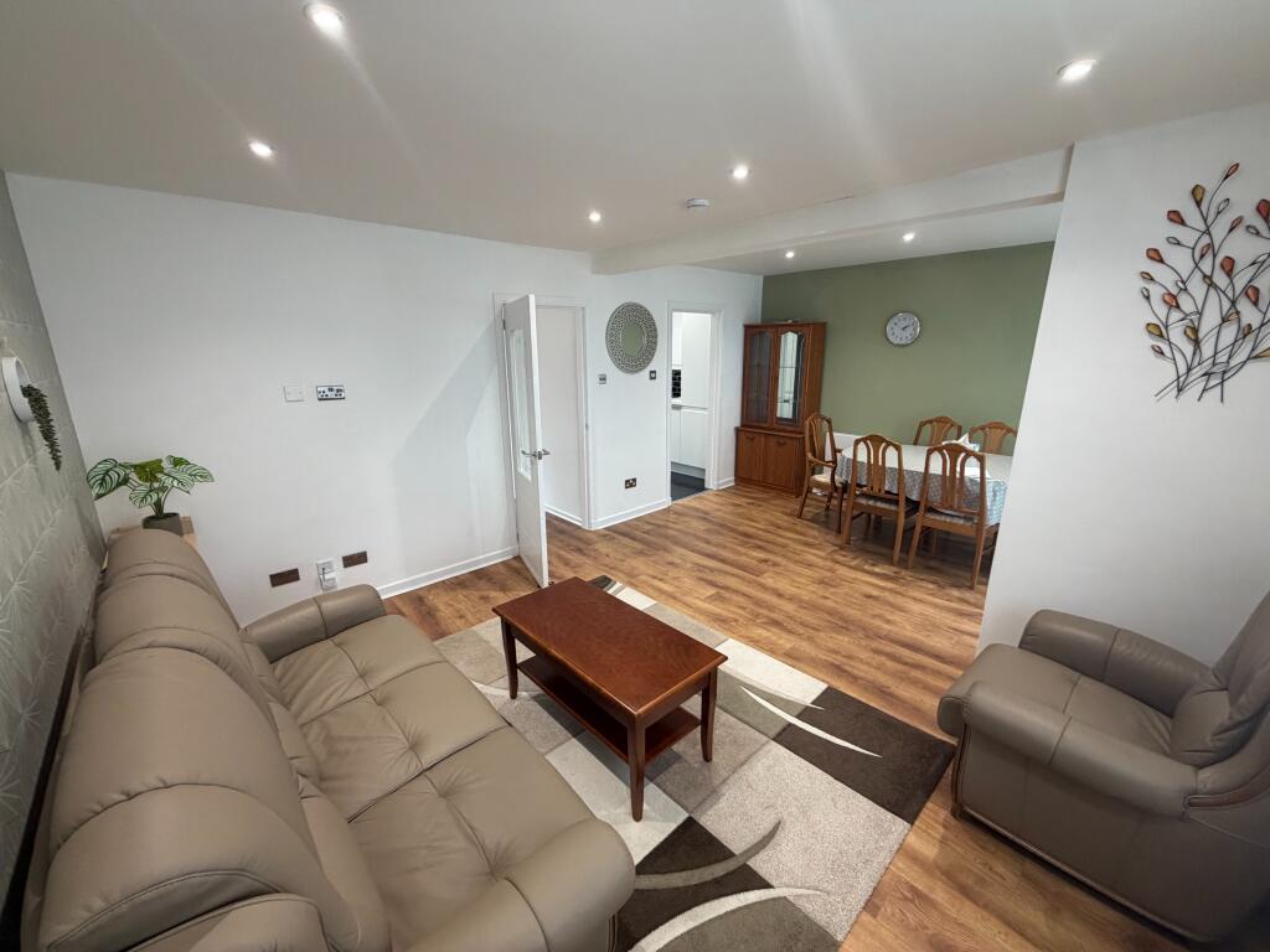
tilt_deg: -15.1
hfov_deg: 102.1
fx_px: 514
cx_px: 635
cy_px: 476
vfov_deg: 85.7
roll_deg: +0.3
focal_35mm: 14
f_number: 2.2
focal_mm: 2.22
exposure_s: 1/100
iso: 250
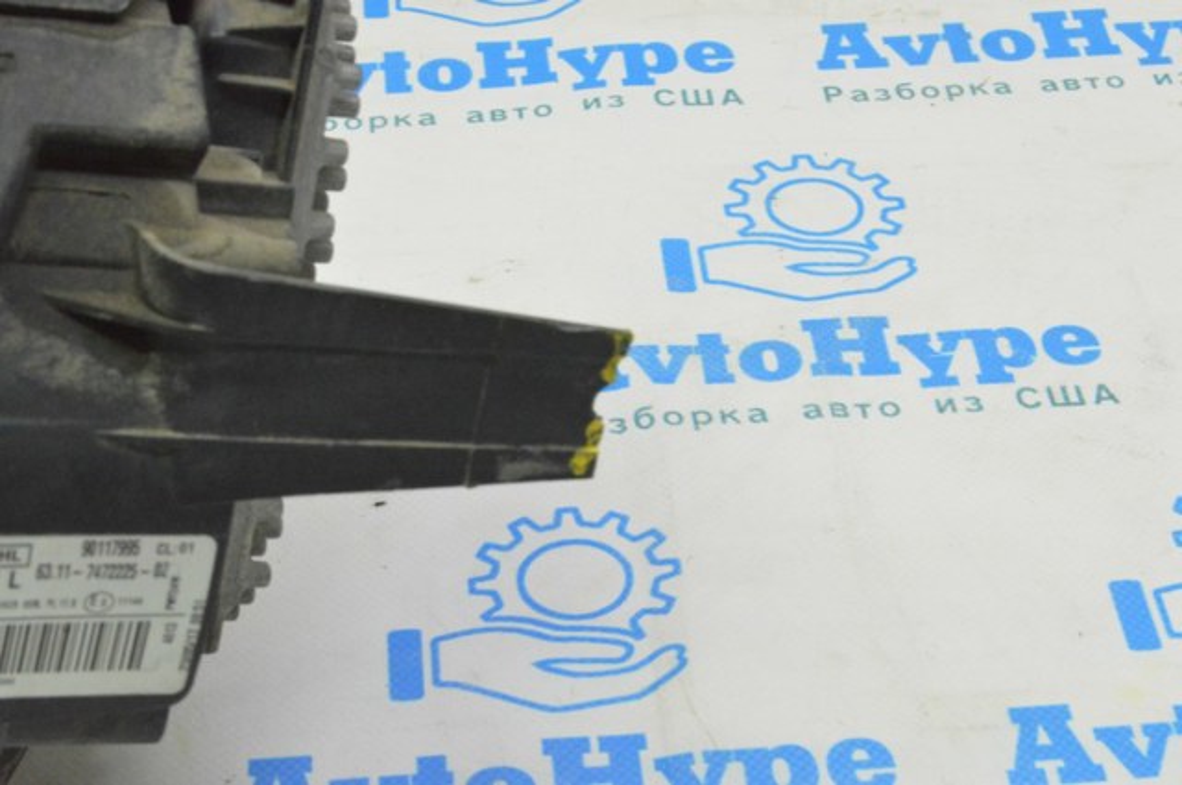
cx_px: 591
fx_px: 2705
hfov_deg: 24.6
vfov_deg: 16.5
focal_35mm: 82
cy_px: 392
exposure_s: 1/20
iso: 6400
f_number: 20
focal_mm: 55
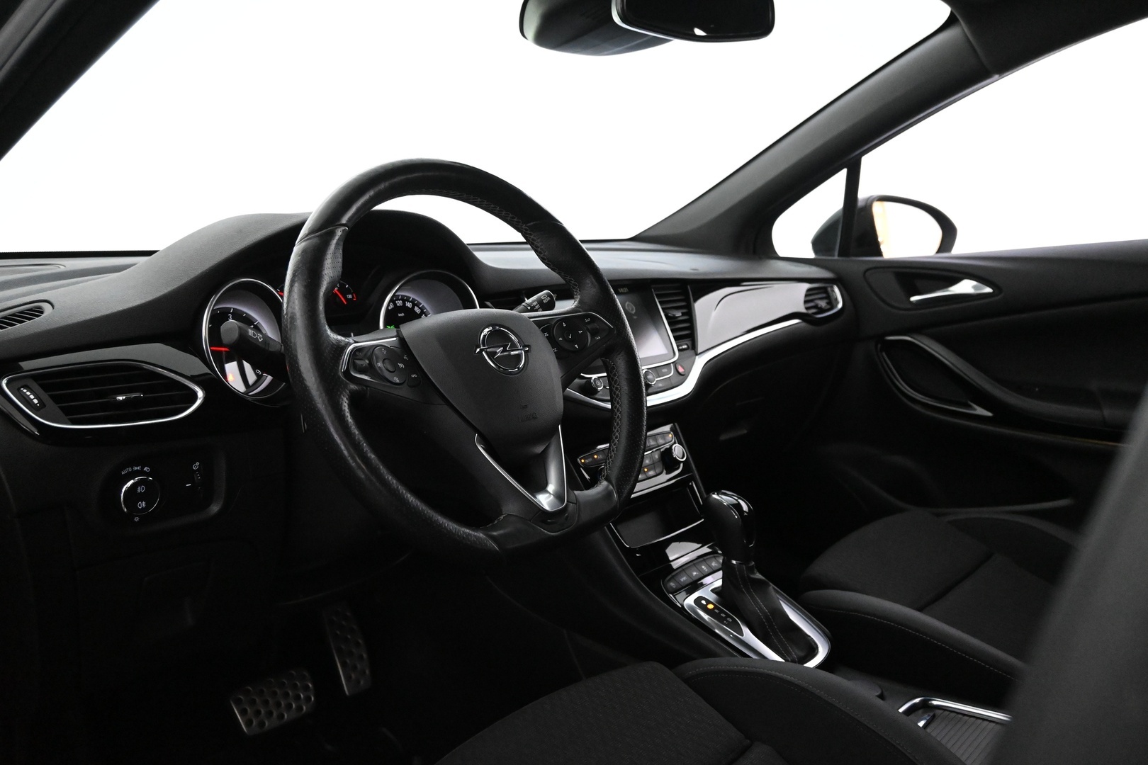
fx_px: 957
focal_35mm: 30
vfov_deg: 43.6
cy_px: 382
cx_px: 574
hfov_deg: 61.9
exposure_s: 1/50
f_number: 4.5
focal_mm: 20
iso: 6400
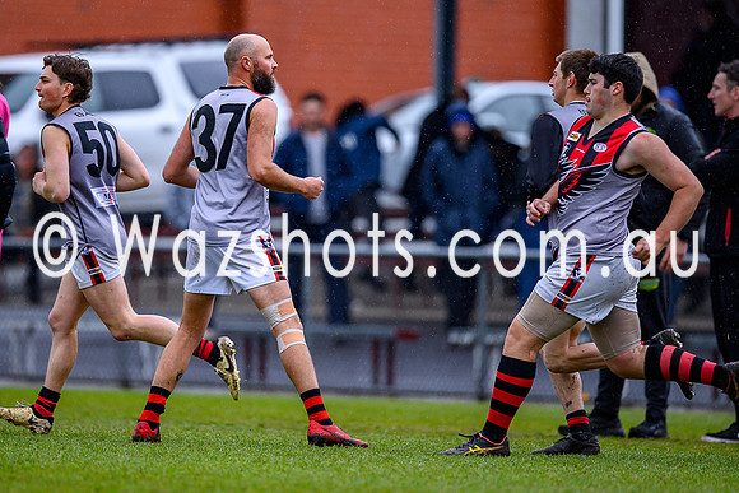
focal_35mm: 692
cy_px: 218
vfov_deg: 2.0
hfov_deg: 3.0
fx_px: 14212
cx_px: 314
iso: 800
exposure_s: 1/1250
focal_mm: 500
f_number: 4
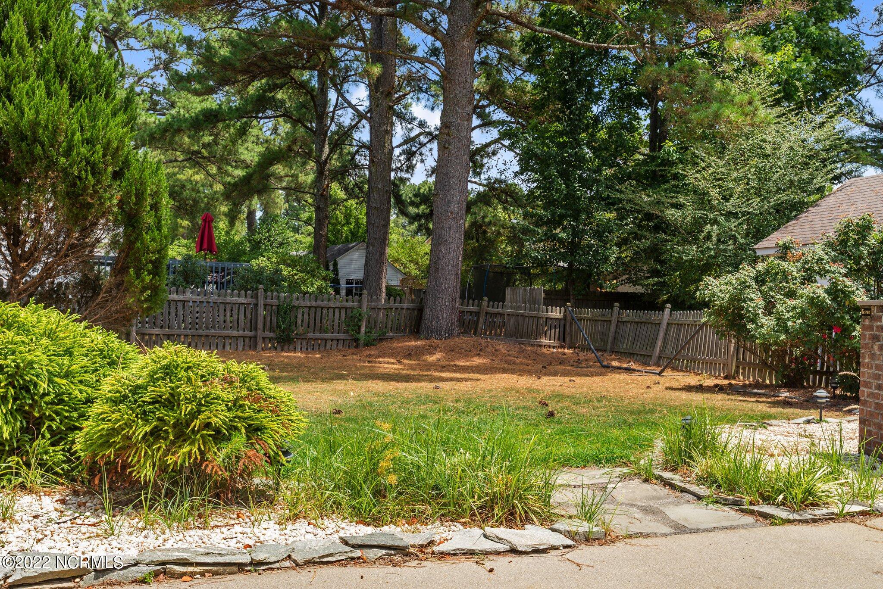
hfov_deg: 54.4
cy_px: 294
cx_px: 442
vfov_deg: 37.9
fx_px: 859
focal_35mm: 35
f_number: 8
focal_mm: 35
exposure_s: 1/160
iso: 100
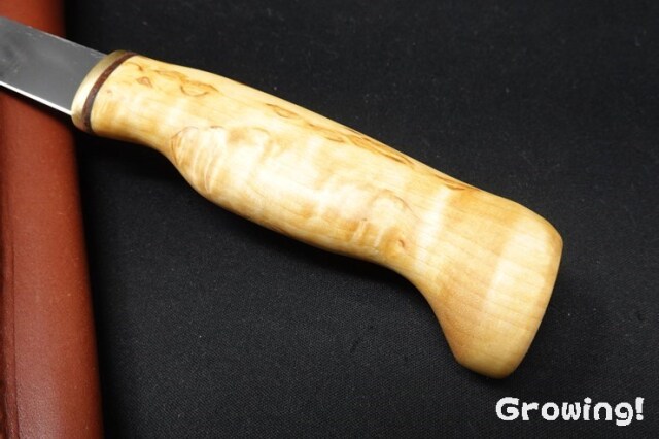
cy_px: 220
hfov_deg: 60.3
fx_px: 567
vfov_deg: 42.3
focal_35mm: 31
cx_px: 330
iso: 1250
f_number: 8
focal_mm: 11.52
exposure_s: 1/40
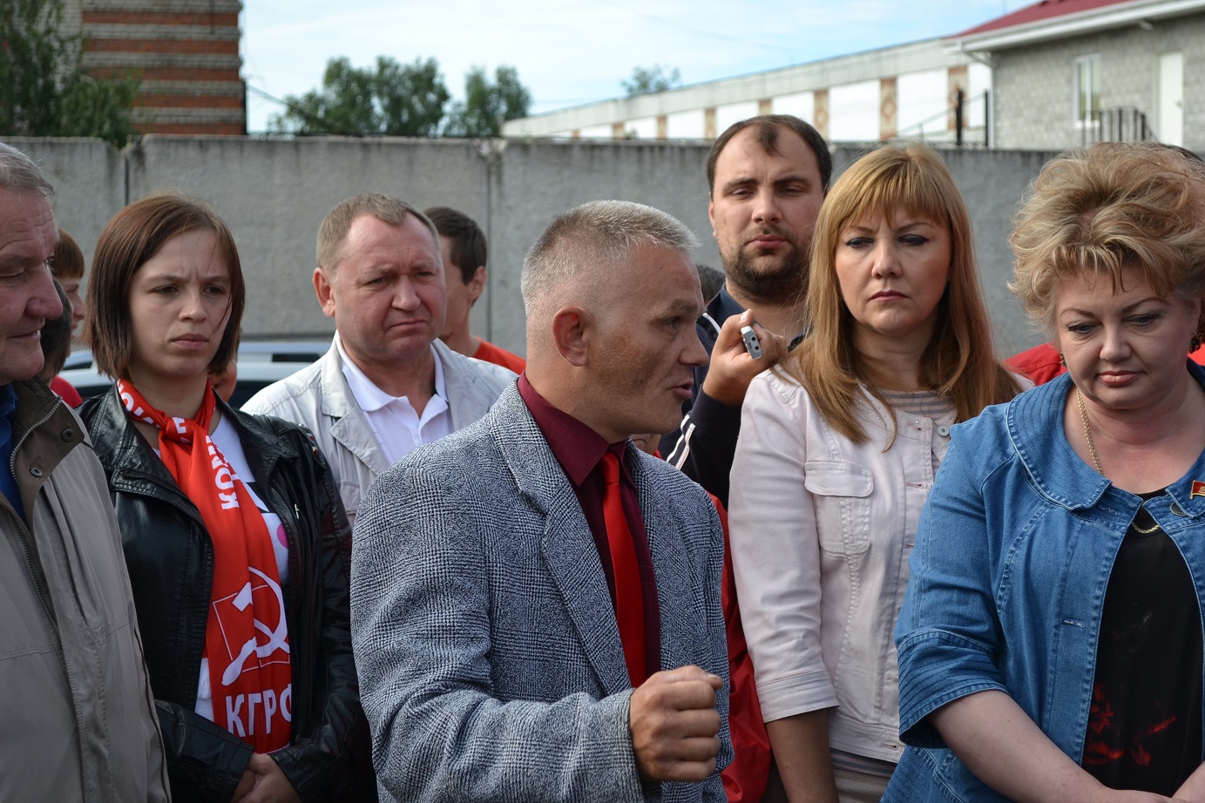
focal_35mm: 82
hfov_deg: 24.6
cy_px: 402
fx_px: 2761
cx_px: 602
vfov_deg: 16.6
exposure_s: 1/250
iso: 140
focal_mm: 55
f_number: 5.6
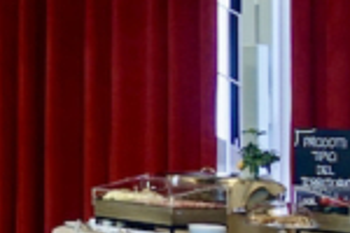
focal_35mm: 165
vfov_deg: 8.3
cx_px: -504
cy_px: -1
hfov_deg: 10.6
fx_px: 1604
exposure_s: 1/30
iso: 160
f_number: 1.8
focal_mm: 8.8
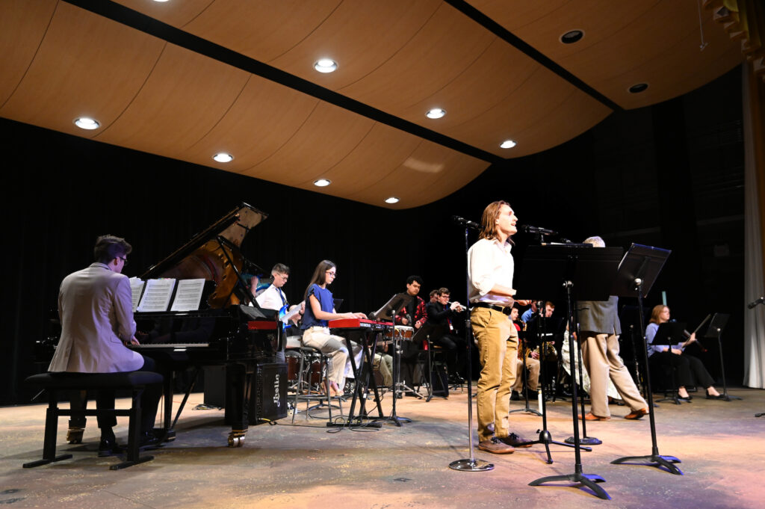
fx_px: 595
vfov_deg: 46.3
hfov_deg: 65.5
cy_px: 254
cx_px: 382
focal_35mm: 28
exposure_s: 1/160
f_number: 4.5
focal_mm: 28
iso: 3200
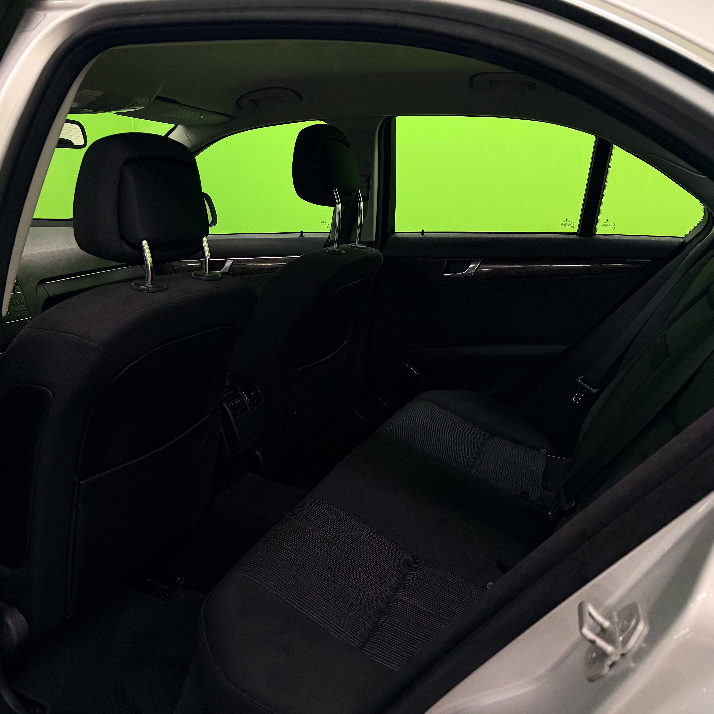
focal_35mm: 29
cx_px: 339
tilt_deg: -15.5
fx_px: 677
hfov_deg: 55.6
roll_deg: -1.2
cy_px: 354
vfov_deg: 55.6
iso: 250
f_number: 1.78
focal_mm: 6.76
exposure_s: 1/100
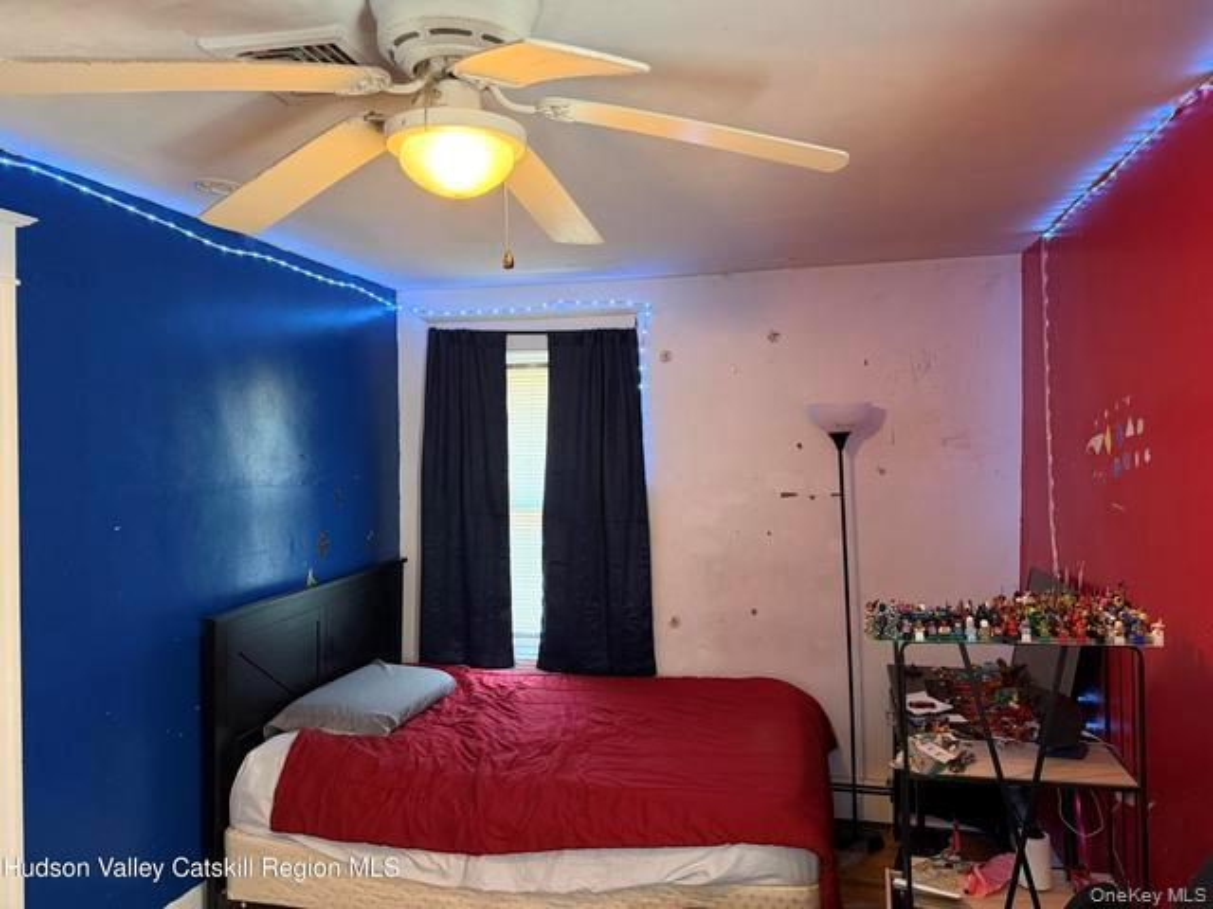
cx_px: 606
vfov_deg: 56.8
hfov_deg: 71.6
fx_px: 841
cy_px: 454
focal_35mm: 24
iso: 500
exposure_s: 1/60
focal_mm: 6.76
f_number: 1.78
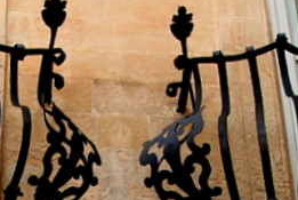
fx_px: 973
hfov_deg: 17.4
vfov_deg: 11.1
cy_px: 327
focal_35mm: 117
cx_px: 100
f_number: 5
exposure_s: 1/60
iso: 200
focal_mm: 17
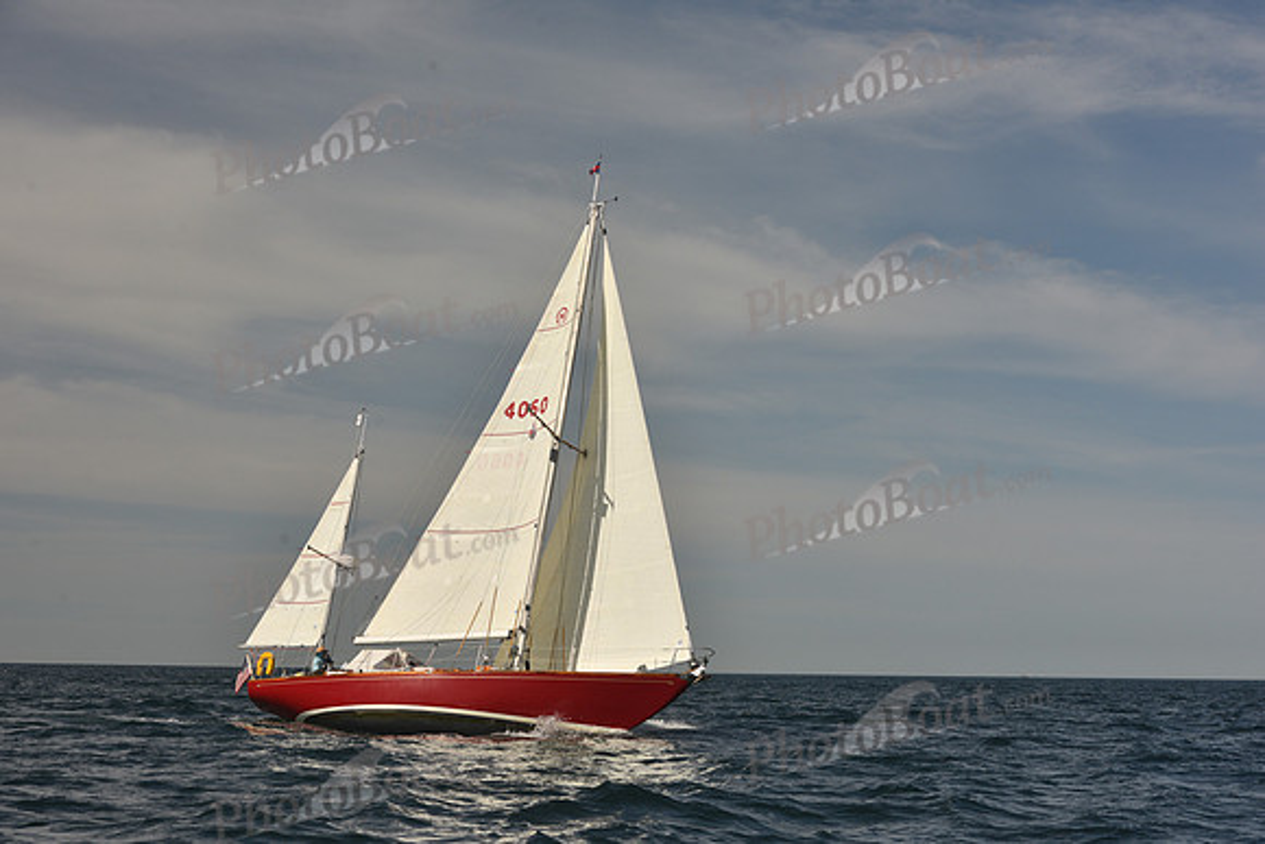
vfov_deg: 19.5
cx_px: 632
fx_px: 2460
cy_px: 422
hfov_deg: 28.8
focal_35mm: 70
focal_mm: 70
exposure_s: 1/640
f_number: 9
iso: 250
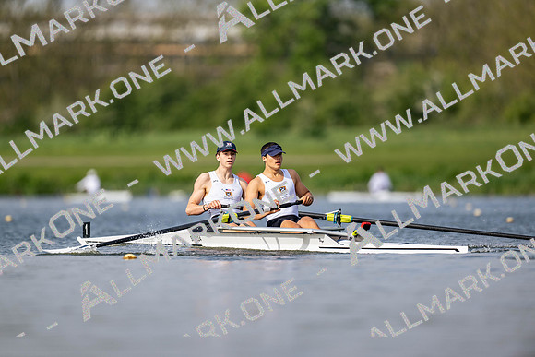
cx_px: 268
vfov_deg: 2.3
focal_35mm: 600
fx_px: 8918
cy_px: 178
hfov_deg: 3.4
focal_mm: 600
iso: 280
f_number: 4
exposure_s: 1/2500
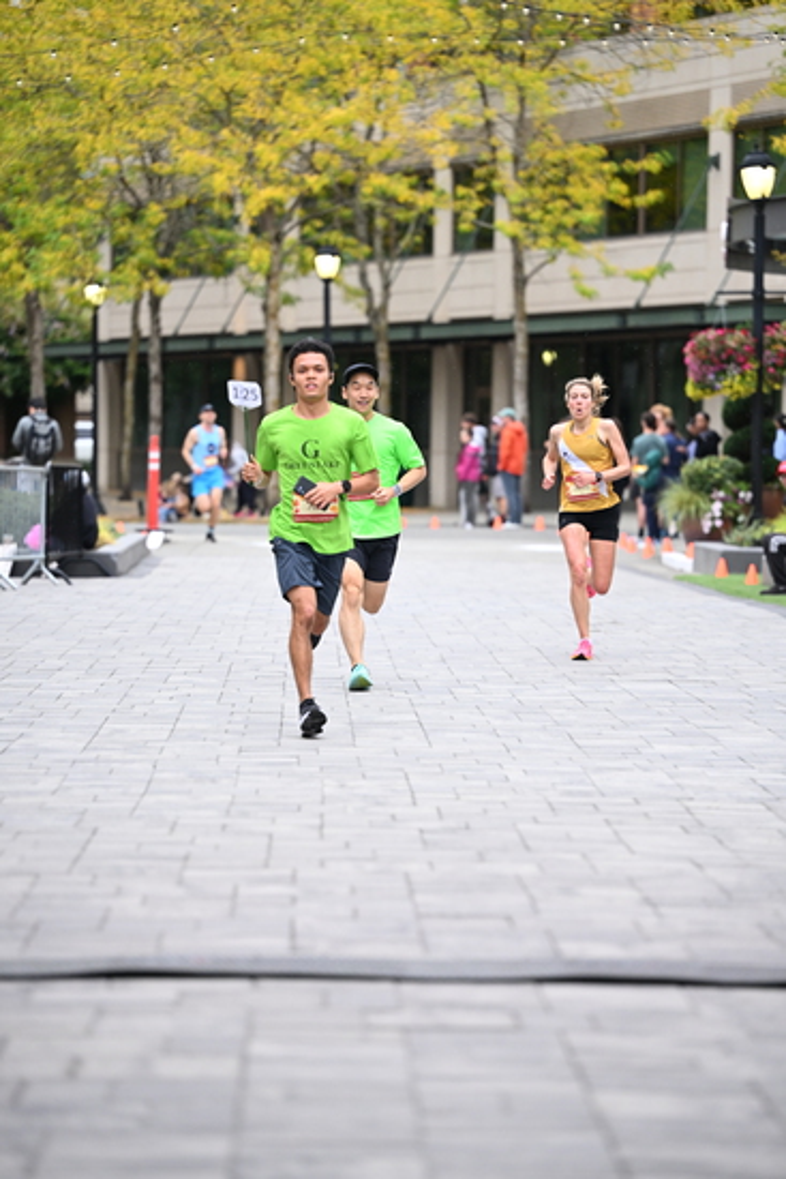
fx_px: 4418
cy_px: 590
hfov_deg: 10.2
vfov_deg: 15.2
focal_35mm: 135
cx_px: 393
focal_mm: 135
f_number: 2.8
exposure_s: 1/1250
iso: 1250
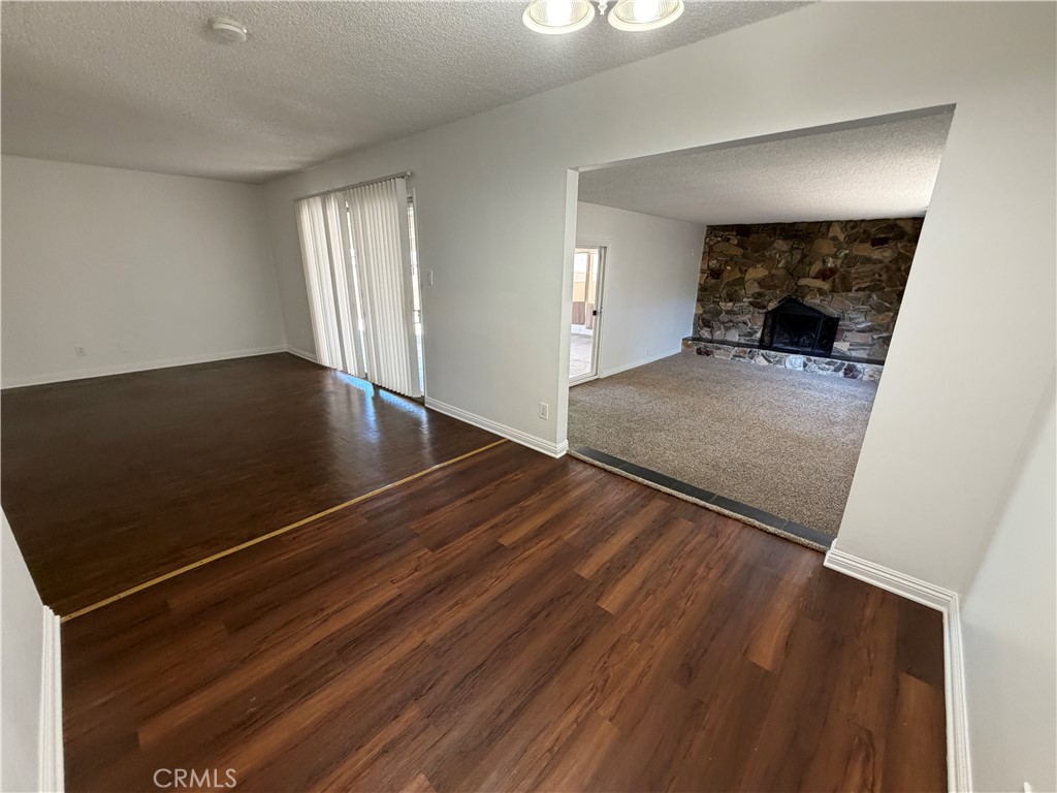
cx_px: 528
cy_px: 396
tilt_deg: -18.5
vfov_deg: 85.7
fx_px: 427
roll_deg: -0.2
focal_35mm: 14
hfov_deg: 102.1
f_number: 2.2
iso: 320
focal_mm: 2.22
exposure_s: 1/60
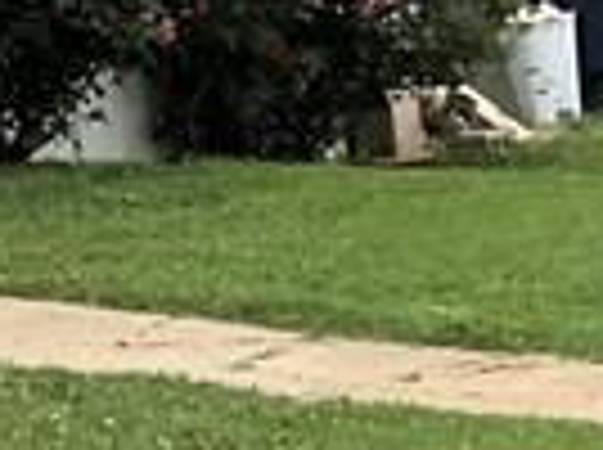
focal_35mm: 222
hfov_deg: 7.3
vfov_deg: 6.5
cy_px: -410
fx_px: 3860
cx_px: -1534
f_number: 1.8
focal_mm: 3
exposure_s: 1/1250
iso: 16
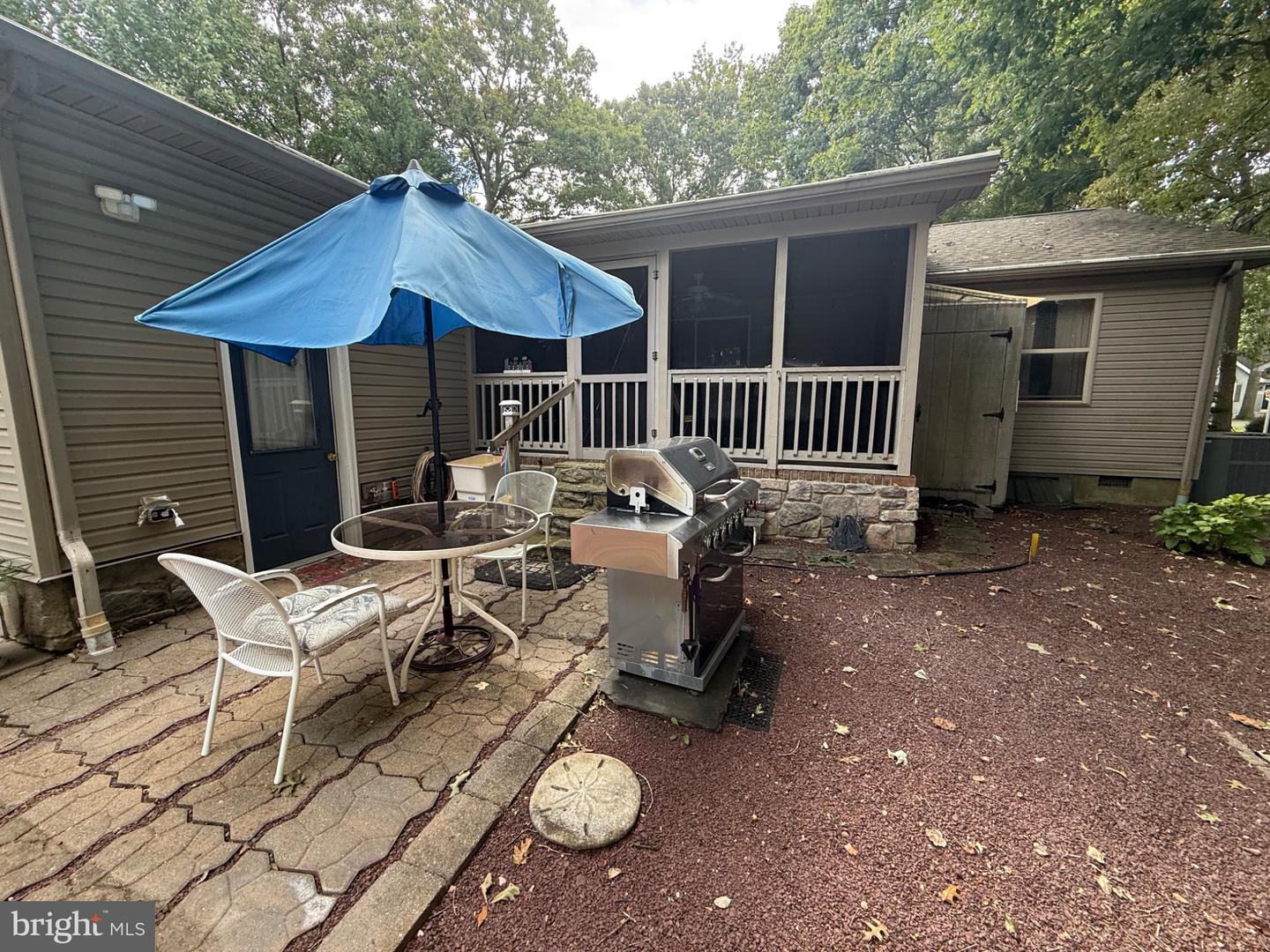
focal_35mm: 14
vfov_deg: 85.7
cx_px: 635
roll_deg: -0.2
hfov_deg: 102.1
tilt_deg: -7.4
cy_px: 476
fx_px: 514
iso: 50
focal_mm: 2.22
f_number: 2.2
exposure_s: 1/109
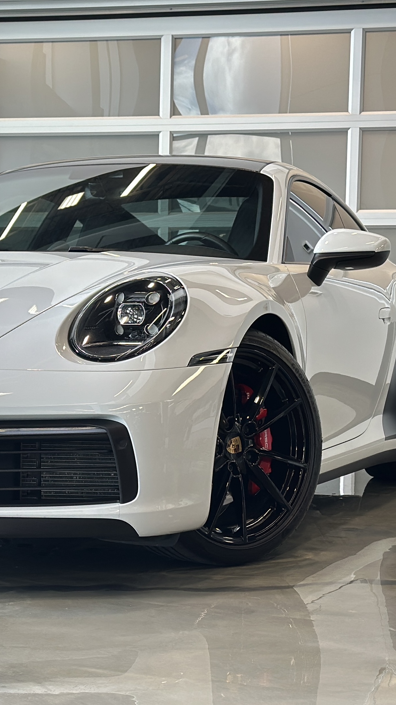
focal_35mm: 70
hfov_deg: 17.0
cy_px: 352
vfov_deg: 30.2
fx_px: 1307
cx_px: 41
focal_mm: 6.86
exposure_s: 1/83
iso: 125
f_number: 1.78
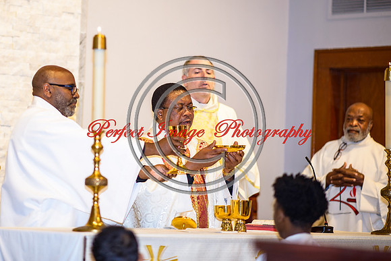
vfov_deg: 9.4
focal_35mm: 145
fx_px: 1577
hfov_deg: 14.1
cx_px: 121
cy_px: 81
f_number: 1.6
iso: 100
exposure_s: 1/100
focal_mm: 105
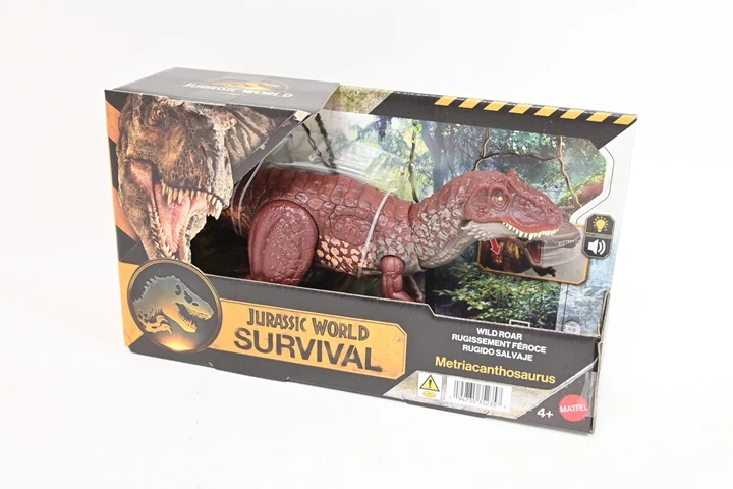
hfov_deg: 47.2
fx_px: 840
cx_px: 366
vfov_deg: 32.4
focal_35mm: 41
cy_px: 244
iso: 900
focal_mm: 27.5
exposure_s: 1/125
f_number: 4.5
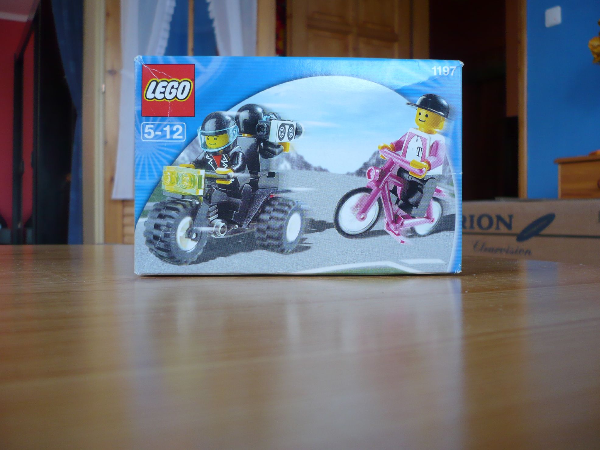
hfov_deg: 52.6
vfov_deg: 40.7
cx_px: 300
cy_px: 225
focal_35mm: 35
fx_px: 607
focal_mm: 5.8
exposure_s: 1/40
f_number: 2.8
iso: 100
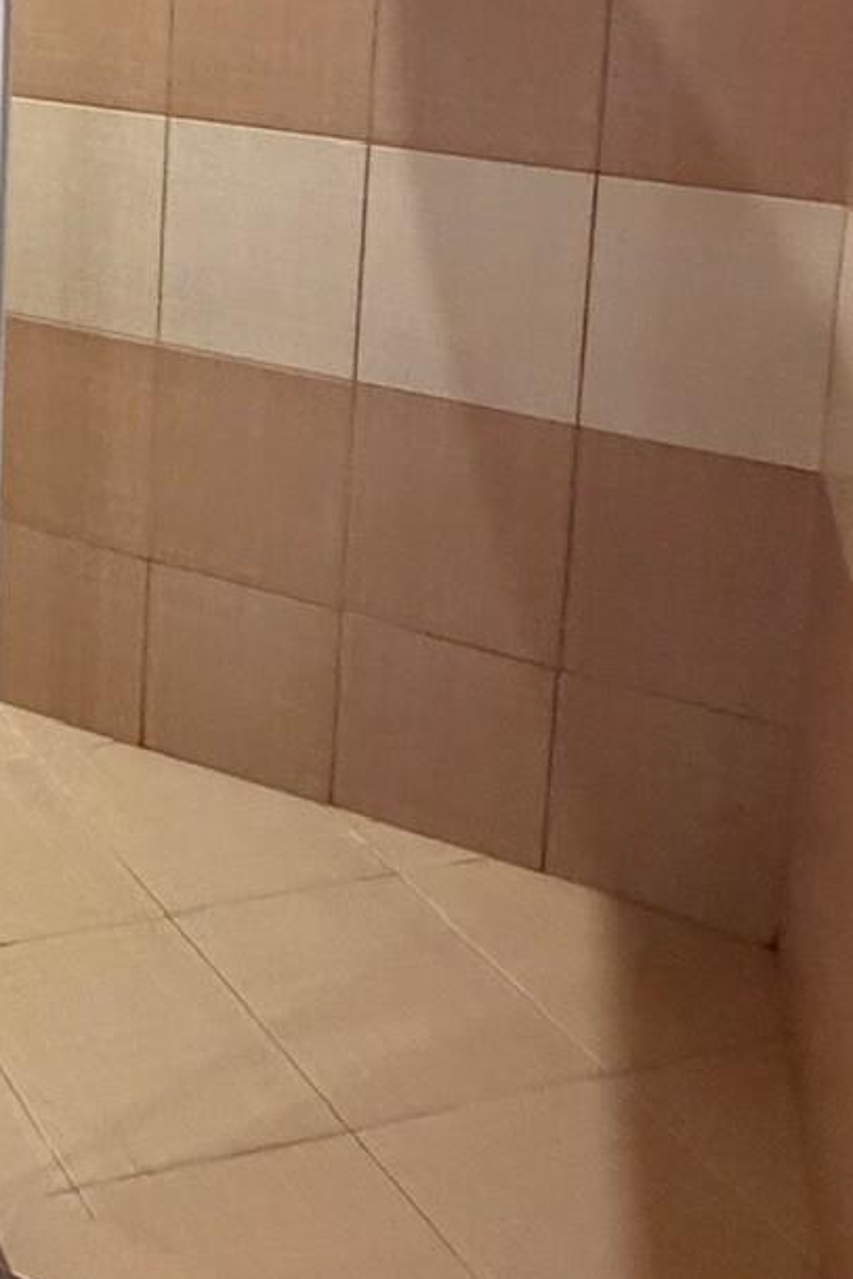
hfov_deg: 21.4
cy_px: -107
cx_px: -542
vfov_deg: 35.0
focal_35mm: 49
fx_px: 1741
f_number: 2.2
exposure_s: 1/50
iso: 640
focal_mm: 2.22
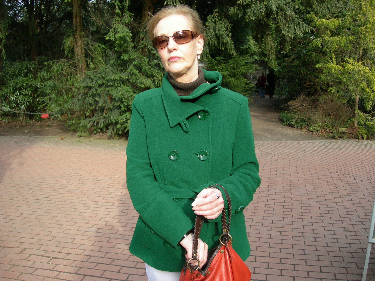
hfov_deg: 49.0
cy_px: 140
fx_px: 412
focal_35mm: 38
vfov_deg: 37.7
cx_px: 188
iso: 100
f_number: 2.8
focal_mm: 7.8
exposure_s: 1/186
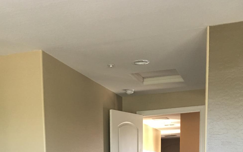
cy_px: 243
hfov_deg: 32.1
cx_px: 71
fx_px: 417
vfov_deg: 17.9
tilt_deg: -7.9
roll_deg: +2.2
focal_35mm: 63
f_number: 2.2
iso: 50
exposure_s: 1/15
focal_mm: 4.15
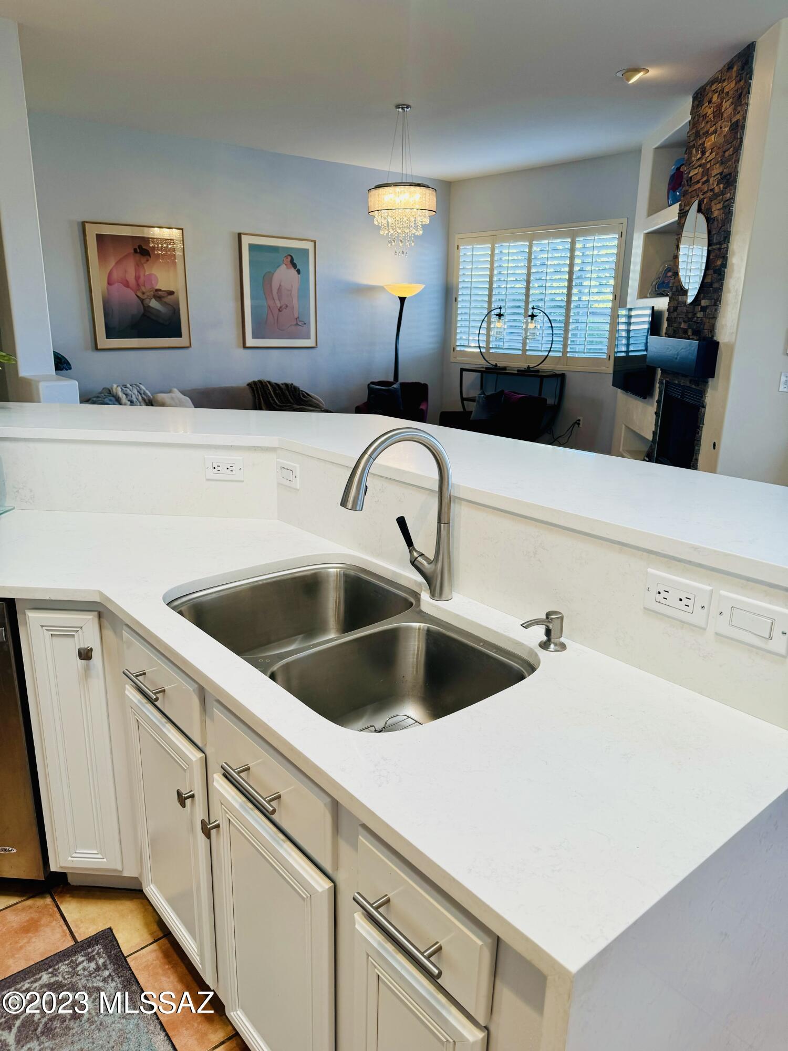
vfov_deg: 71.6
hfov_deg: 56.8
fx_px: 728
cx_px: 394
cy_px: 526
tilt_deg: -16.4
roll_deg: -1.3
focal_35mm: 24
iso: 80
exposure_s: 1/120
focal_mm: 6.86
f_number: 1.78
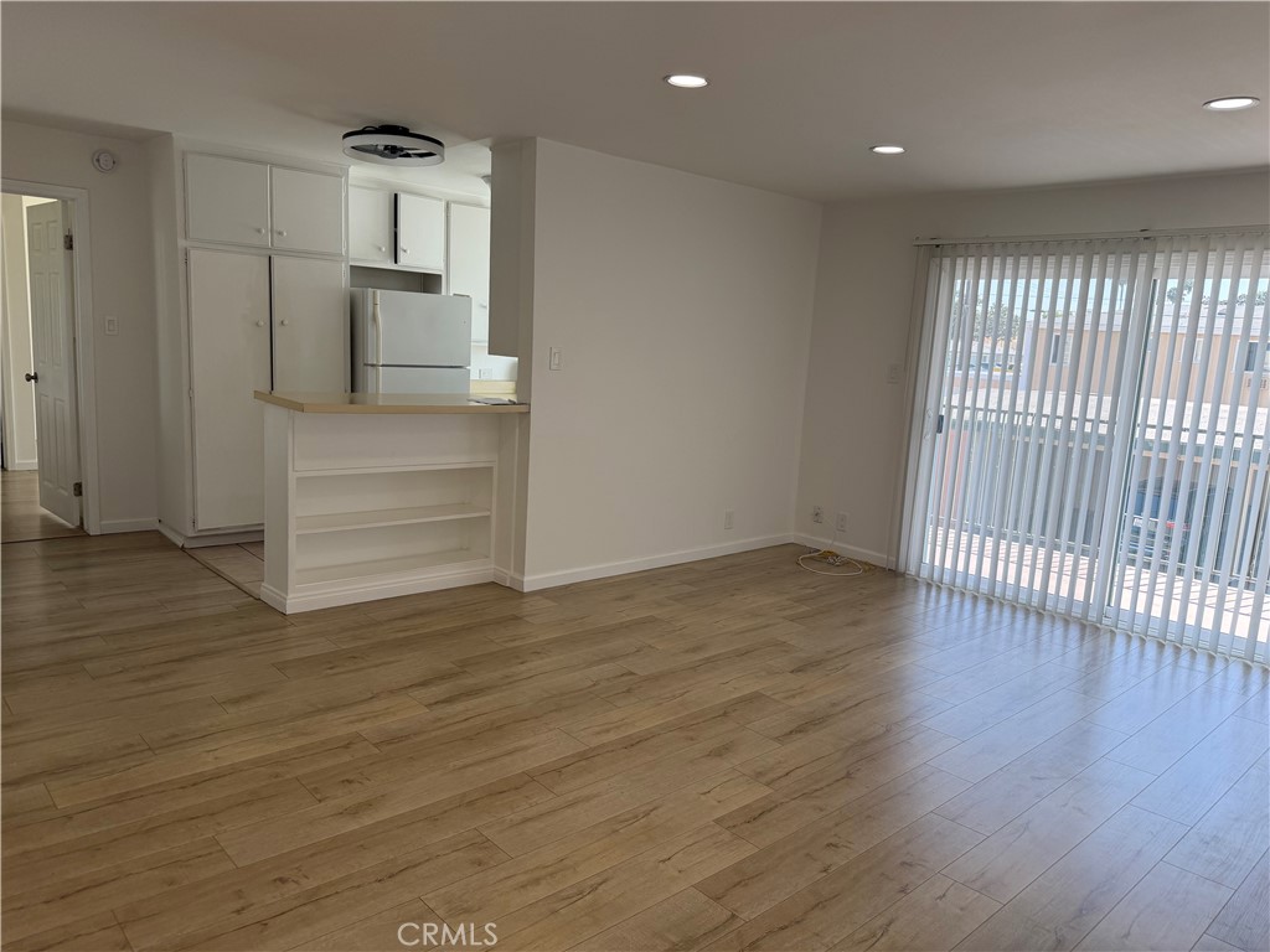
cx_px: 635
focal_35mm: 24
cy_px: 476
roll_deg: -3.3
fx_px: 881
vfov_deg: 56.8
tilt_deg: -9.0
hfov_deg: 71.6
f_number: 1.78
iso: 80
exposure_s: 1/307
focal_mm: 6.76
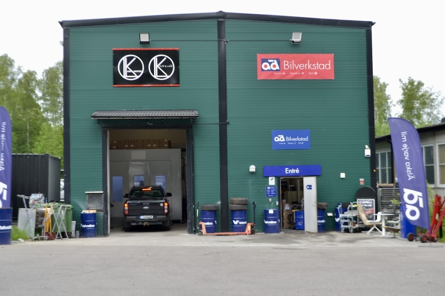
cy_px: 148
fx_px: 593
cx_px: 222
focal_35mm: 48
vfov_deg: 28.1
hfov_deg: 41.1
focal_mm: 32
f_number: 5.6
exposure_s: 1/125
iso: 125
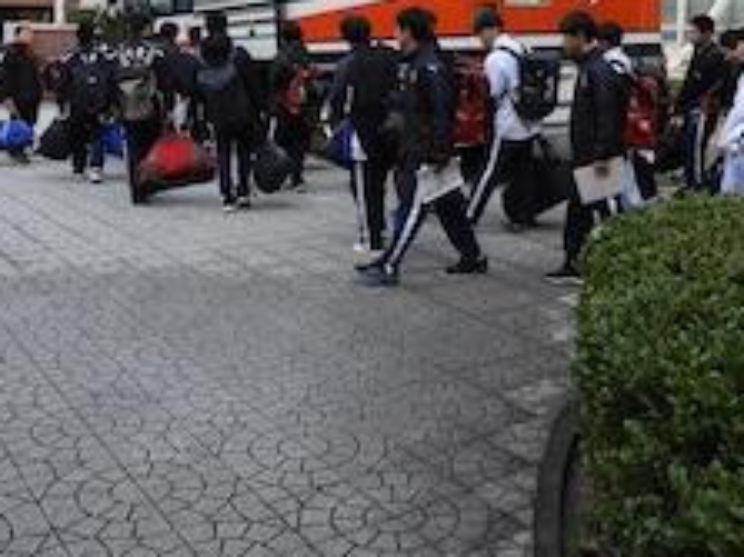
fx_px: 924
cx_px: 434
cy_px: 110
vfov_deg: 32.6
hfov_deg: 43.7
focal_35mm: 43
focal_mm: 4.3
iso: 100
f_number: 3.3
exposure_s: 1/160
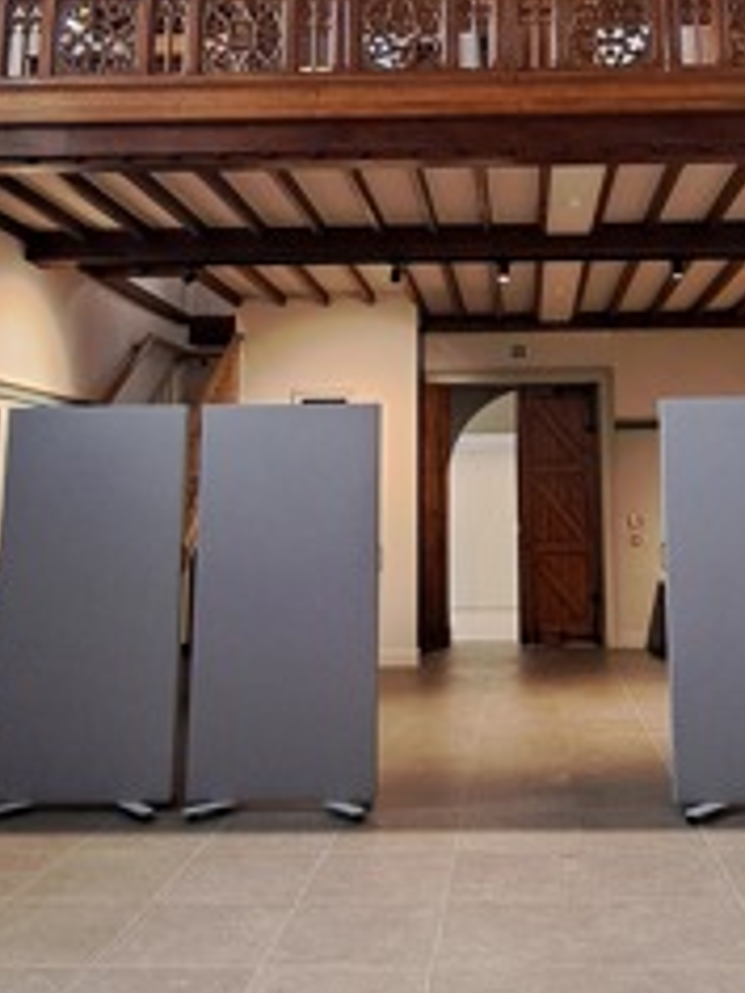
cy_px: 324
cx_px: 522
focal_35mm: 33
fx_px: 947
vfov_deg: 54.1
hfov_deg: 42.1
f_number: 2.2
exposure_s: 1/50
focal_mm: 1.74
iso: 125
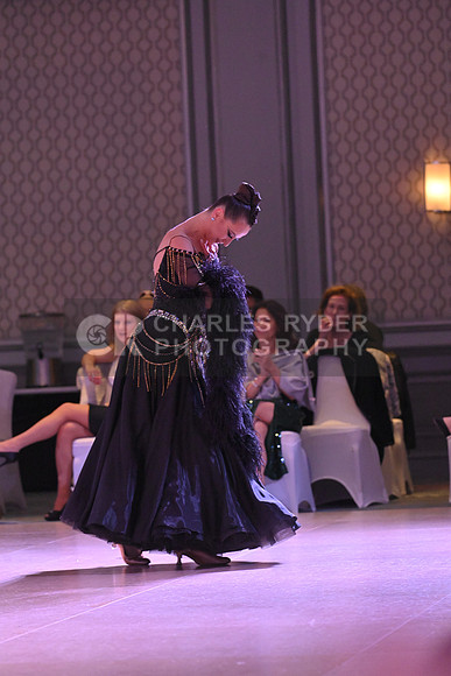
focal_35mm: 200
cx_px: 226
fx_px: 3756
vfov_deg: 10.3
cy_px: 338
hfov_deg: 6.9
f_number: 5.6
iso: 5000
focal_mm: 200
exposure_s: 1/400
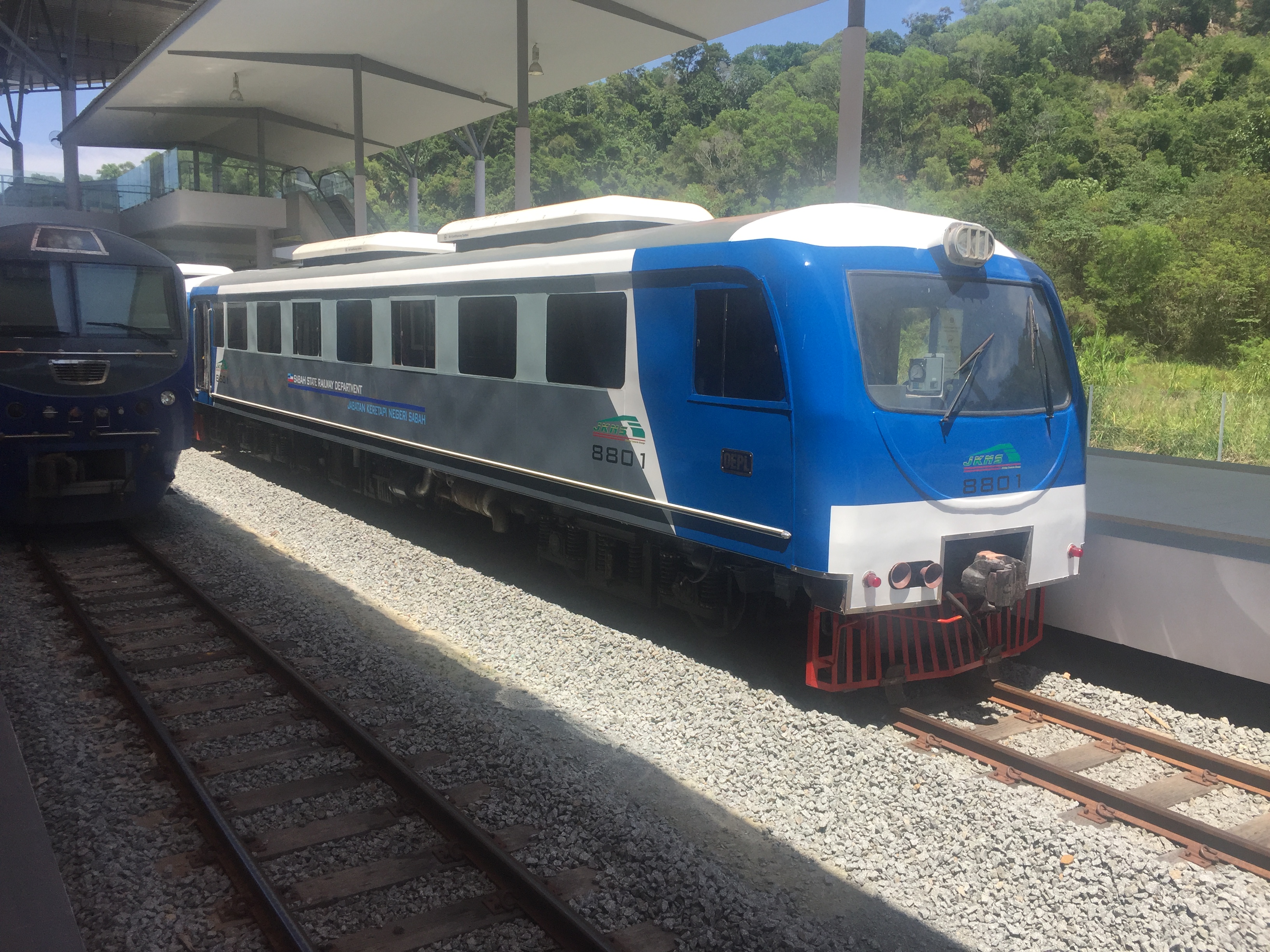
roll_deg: -2.7
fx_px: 1064
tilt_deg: -6.9
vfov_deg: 48.2
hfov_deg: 61.7
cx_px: 635
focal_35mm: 29
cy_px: 476
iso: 32
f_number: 2.2
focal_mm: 4.15
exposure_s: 1/1412
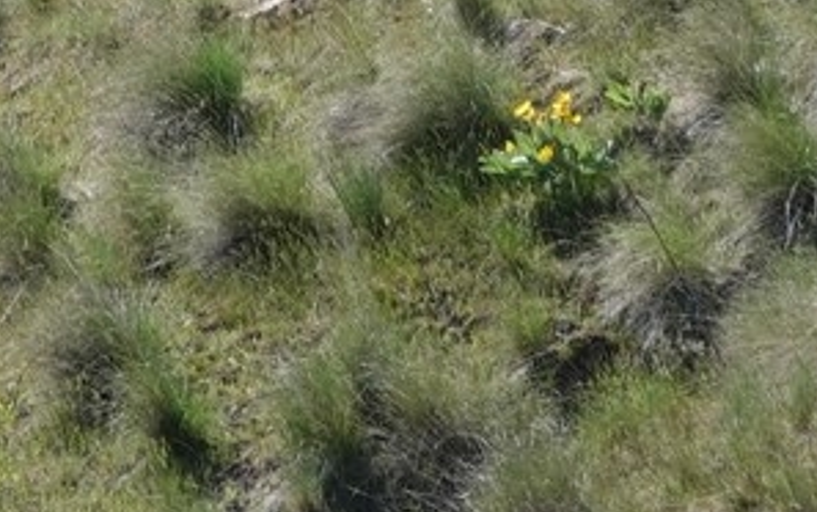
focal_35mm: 553
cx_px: -92
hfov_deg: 3.8
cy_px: -915
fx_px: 12320
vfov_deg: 2.4
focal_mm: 34.68
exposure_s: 1/500
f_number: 4
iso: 100
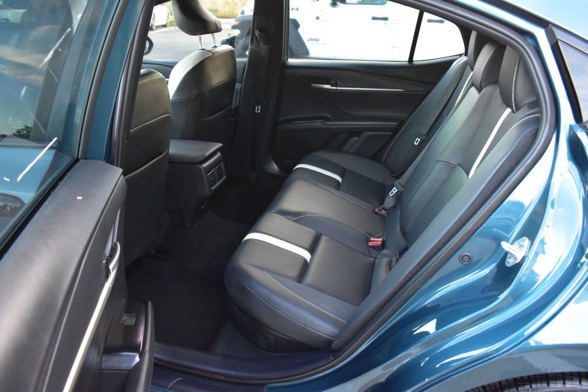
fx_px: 441
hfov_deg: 67.4
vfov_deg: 47.9
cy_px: 196
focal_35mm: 27
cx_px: 294
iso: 1100
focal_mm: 18
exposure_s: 1/15
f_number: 6.3
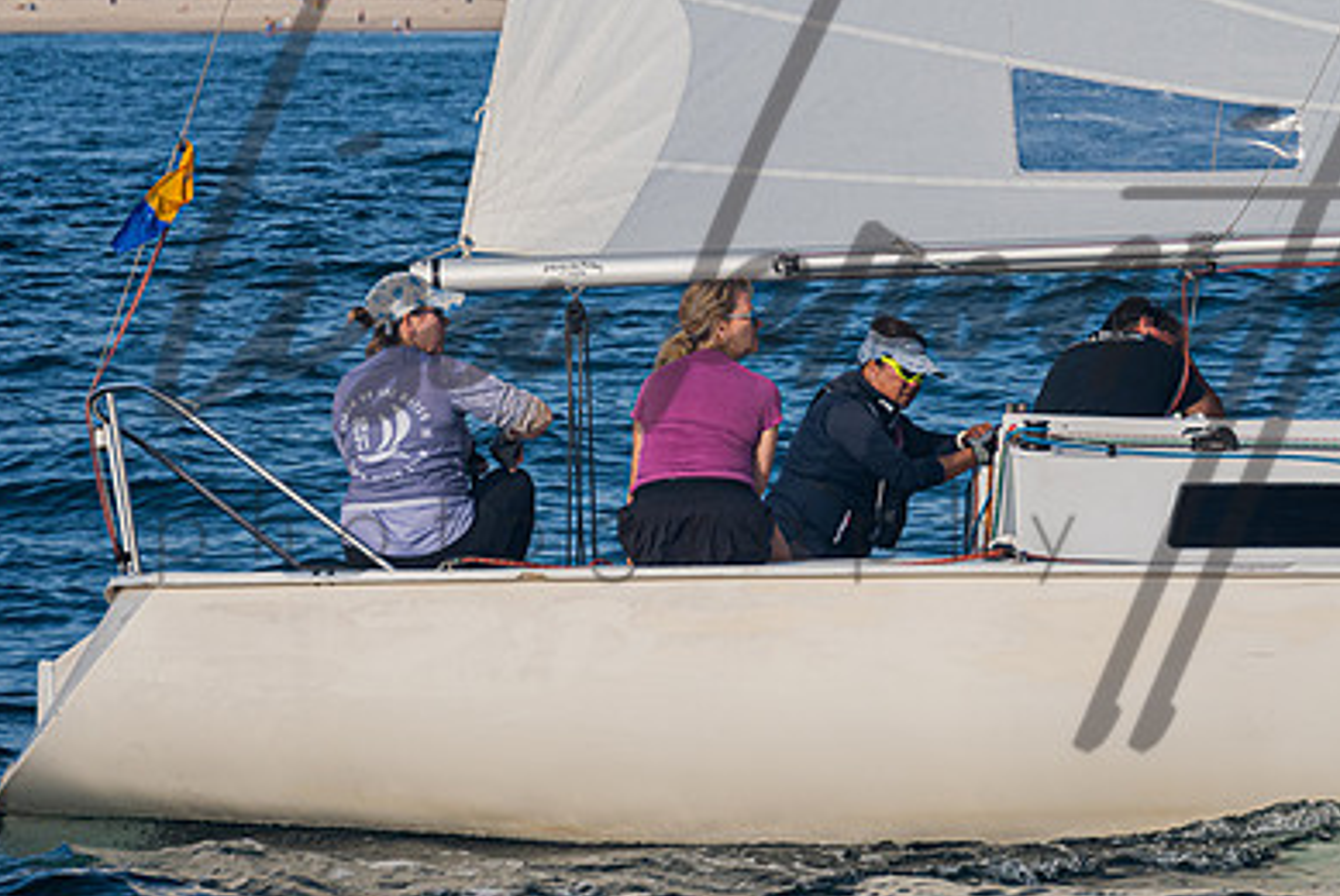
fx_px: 10132
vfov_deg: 5.1
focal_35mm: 272
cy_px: 147
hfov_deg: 7.6
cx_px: 765
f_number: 6.3
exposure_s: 1/800
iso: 400
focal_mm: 145
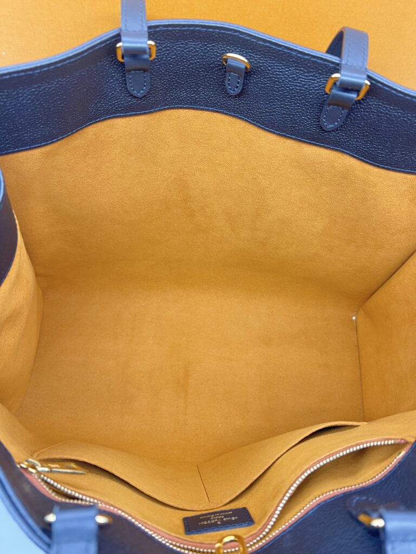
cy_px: 277
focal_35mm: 26
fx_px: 417
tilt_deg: -65.2
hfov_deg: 53.1
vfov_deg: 67.3
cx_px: 208
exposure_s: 1/50
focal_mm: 5.7
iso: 125
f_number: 1.5
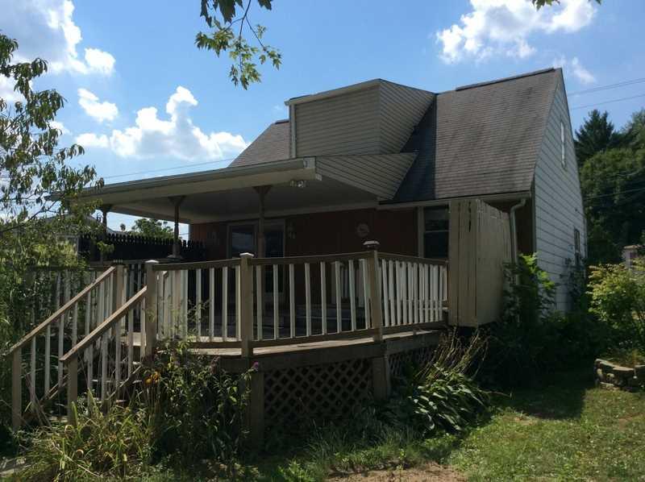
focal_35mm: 33
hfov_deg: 55.4
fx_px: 614
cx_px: 322
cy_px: 241
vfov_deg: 42.9
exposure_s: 1/2119
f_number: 2.4
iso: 32
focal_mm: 3.3
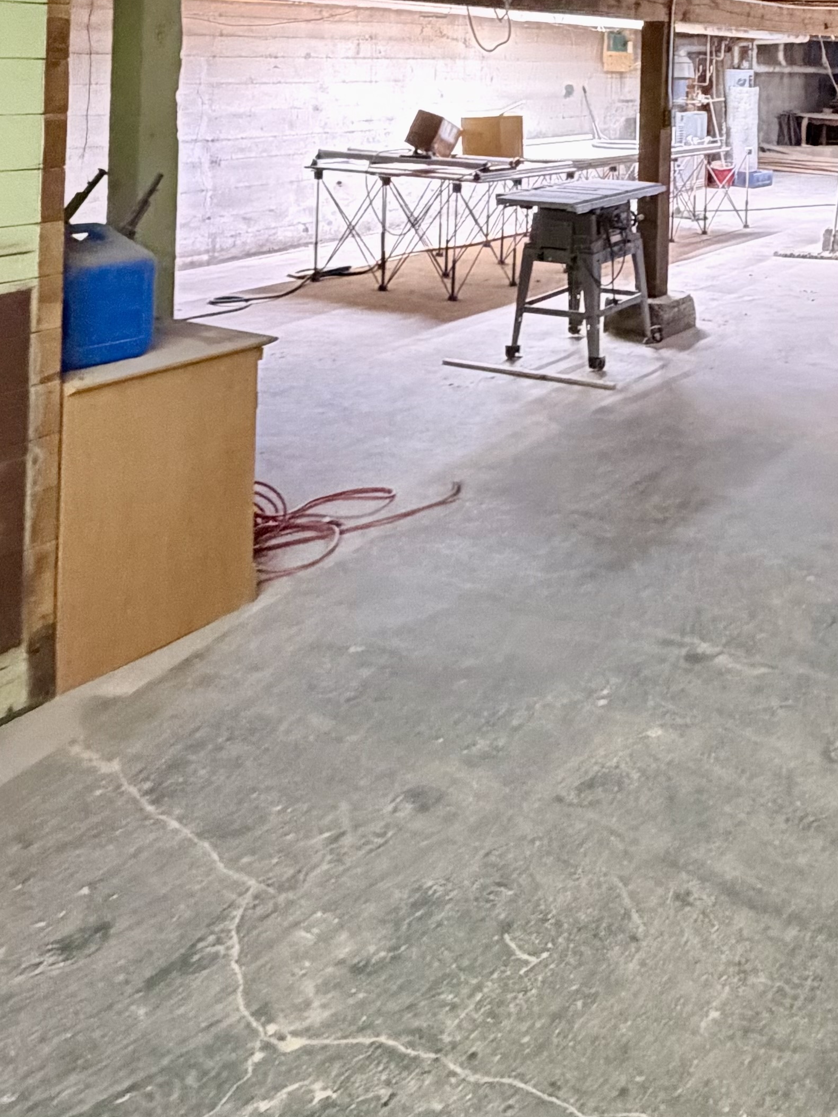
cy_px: 65
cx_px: 814
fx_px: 1227
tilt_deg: +0.1
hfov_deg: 34.7
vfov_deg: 43.7
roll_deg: -2.0
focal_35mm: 38
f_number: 2.2
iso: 1250
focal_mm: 2.22
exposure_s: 1/60
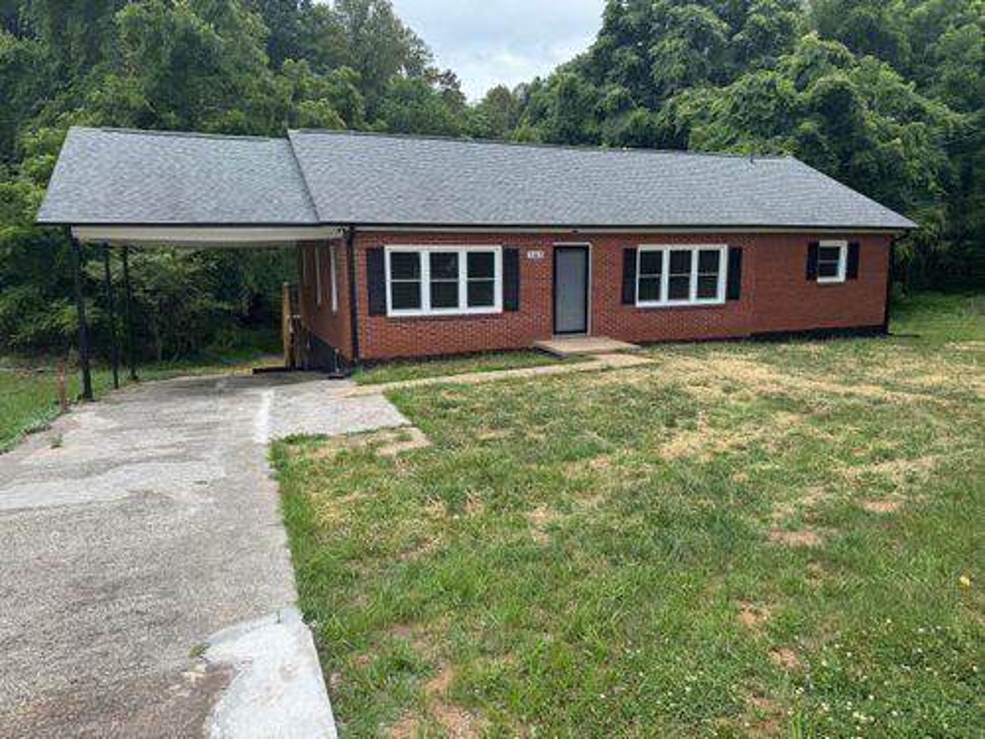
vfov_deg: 56.8
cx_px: 492
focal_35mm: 24
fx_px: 683
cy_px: 370
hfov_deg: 71.6
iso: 80
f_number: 1.78
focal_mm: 6.76
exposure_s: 1/2252
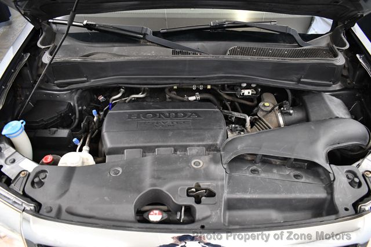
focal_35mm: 27
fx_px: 278
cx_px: 186
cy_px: 124
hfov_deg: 67.4
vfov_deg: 47.9
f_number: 3.5
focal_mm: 18
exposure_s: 1/80
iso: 3200
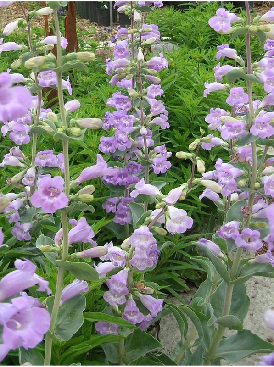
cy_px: 184
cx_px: 137
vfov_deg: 51.4
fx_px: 381
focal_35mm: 36
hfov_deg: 39.5
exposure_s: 1/216
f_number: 2.7
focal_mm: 6
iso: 50
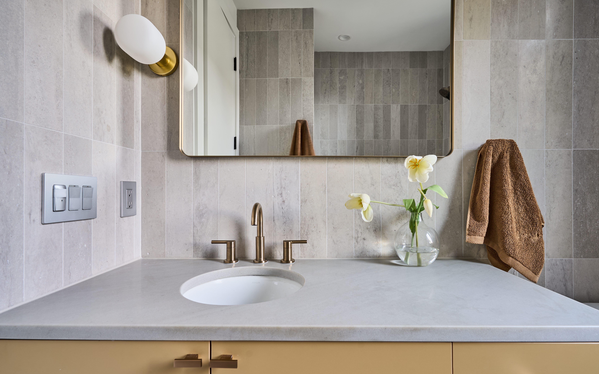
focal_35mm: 17
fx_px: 278
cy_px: 196
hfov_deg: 94.3
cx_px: 308
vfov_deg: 68.0
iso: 100
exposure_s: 1.3
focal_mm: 16
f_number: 8
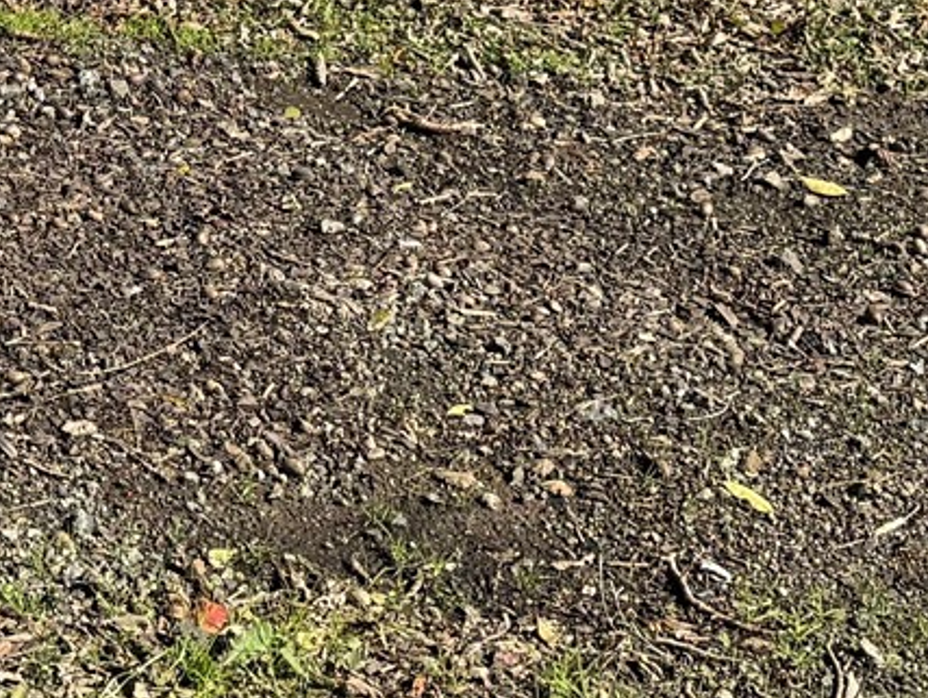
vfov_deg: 11.8
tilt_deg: -8.5
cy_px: -615
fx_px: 3086
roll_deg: -0.8
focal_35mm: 115
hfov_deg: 16.2
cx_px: -285
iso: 80
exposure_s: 1/3247
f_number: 1.78
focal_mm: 6.86
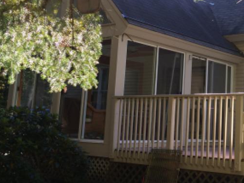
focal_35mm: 61
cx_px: 214
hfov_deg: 30.5
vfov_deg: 23.9
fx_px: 430
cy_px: 55
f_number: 2.2
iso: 32
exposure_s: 1/191
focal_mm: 4.12
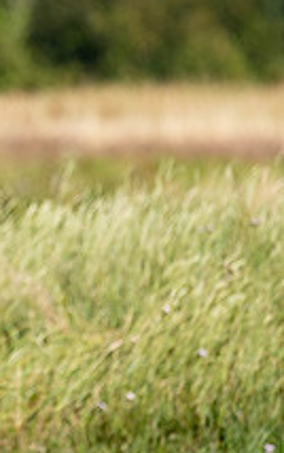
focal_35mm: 827
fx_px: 10228
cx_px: -329
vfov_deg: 2.5
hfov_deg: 1.6
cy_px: 181
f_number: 5
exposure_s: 1/1600
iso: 200
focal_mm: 300
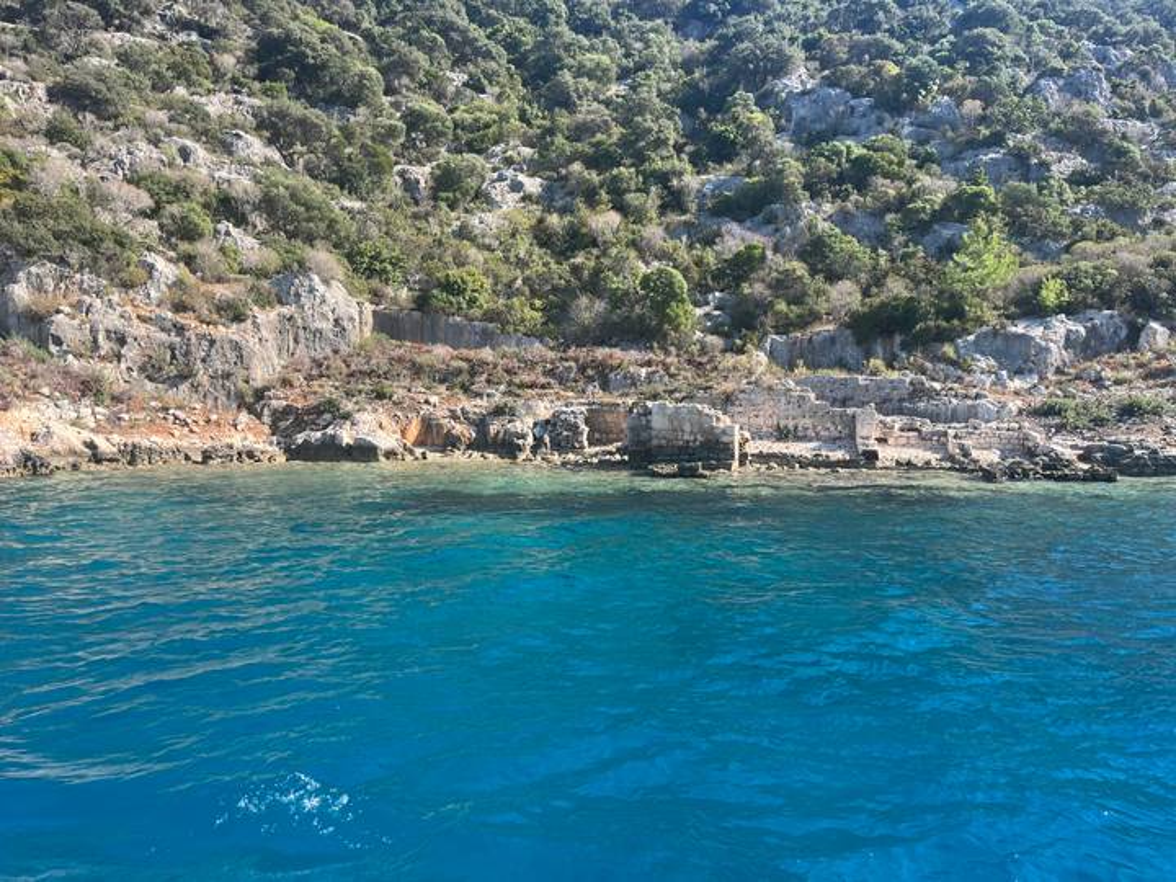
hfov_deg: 67.3
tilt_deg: -0.4
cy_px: 441
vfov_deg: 53.1
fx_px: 883
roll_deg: +0.5
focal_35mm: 26
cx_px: 588
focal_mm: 5.1
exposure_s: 1/1175
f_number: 1.6
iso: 50
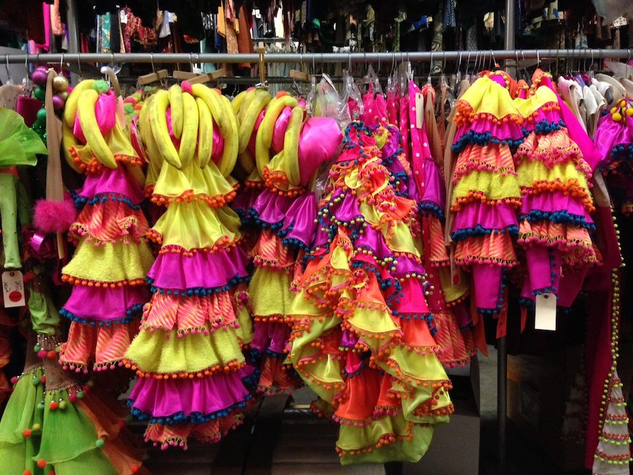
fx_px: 603
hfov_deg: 55.4
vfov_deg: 42.9
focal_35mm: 33
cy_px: 238
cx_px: 316
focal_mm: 4.12
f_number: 2.4
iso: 320
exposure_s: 1/20
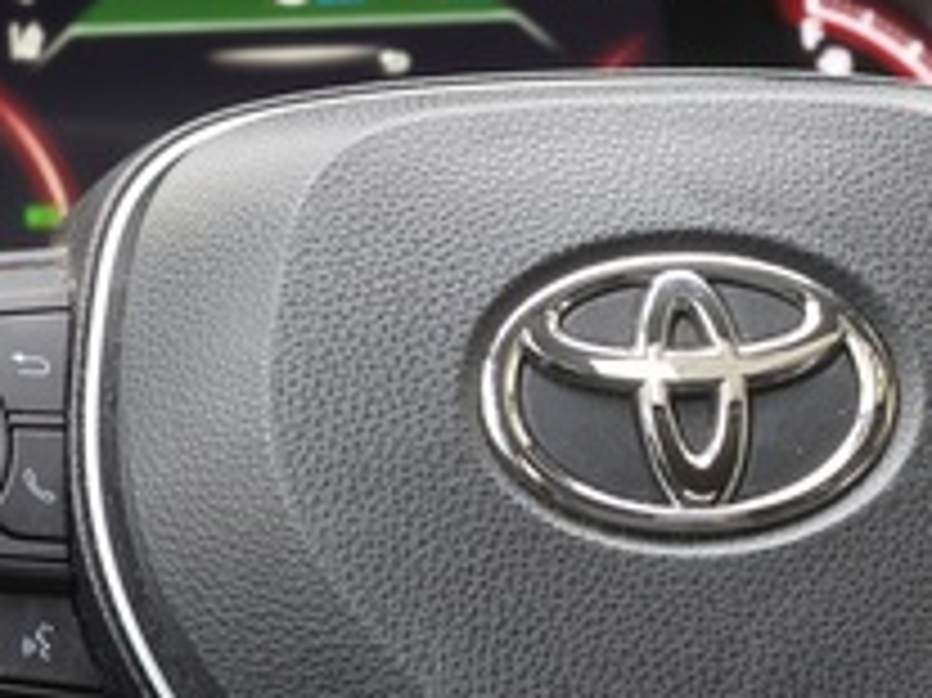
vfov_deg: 6.4
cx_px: 653
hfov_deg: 8.5
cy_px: 426
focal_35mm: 233
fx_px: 6270
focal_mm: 18.6
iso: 320
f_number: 2.9
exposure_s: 1/30
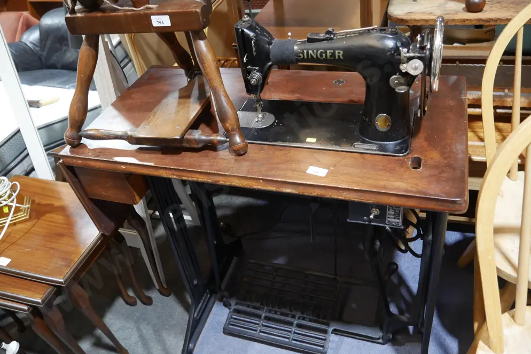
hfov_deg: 61.9
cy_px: 152
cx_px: 261
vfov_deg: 43.5
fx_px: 443
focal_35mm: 30
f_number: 3.5
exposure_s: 1/60
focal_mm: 14
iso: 640
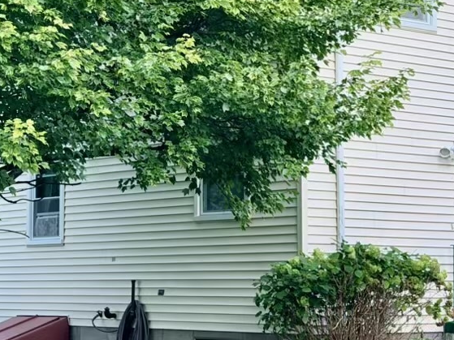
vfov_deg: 13.4
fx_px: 1442
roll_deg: -0.1
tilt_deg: +8.1
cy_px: 106
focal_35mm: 110
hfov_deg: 17.9
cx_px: 177
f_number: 1.78
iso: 250
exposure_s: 1/50
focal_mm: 6.76
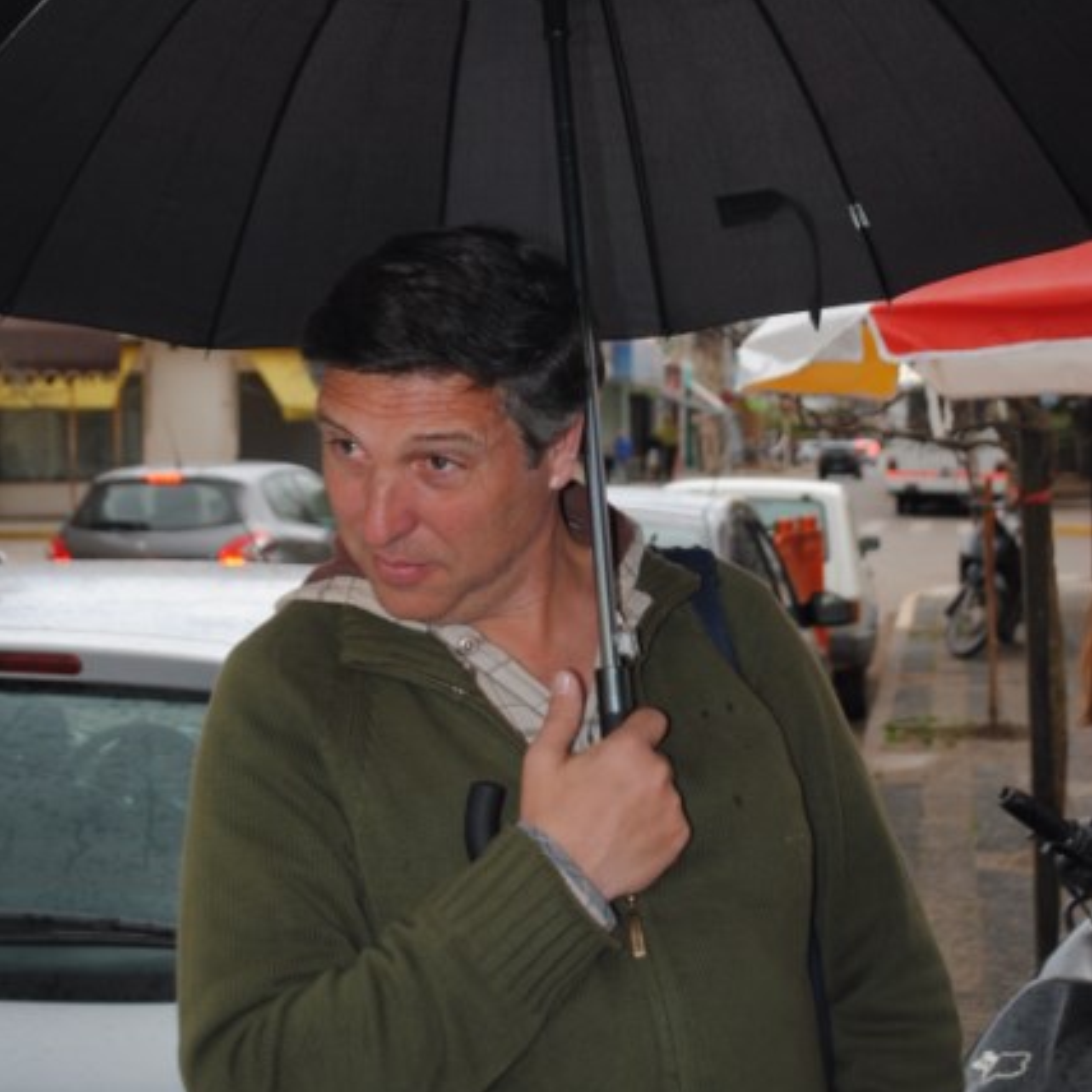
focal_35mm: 65
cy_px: 429
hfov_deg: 26.5
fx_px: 2320
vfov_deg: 26.4
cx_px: 546
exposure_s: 1/60
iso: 200
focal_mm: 34
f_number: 5
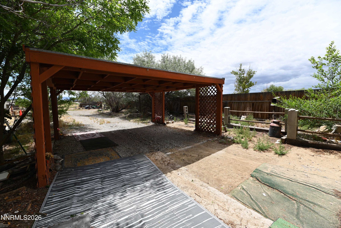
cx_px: 170
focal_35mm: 14
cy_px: 114
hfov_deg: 104.2
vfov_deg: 81.2
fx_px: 133
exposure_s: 1/400
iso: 100
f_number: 8
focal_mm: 14
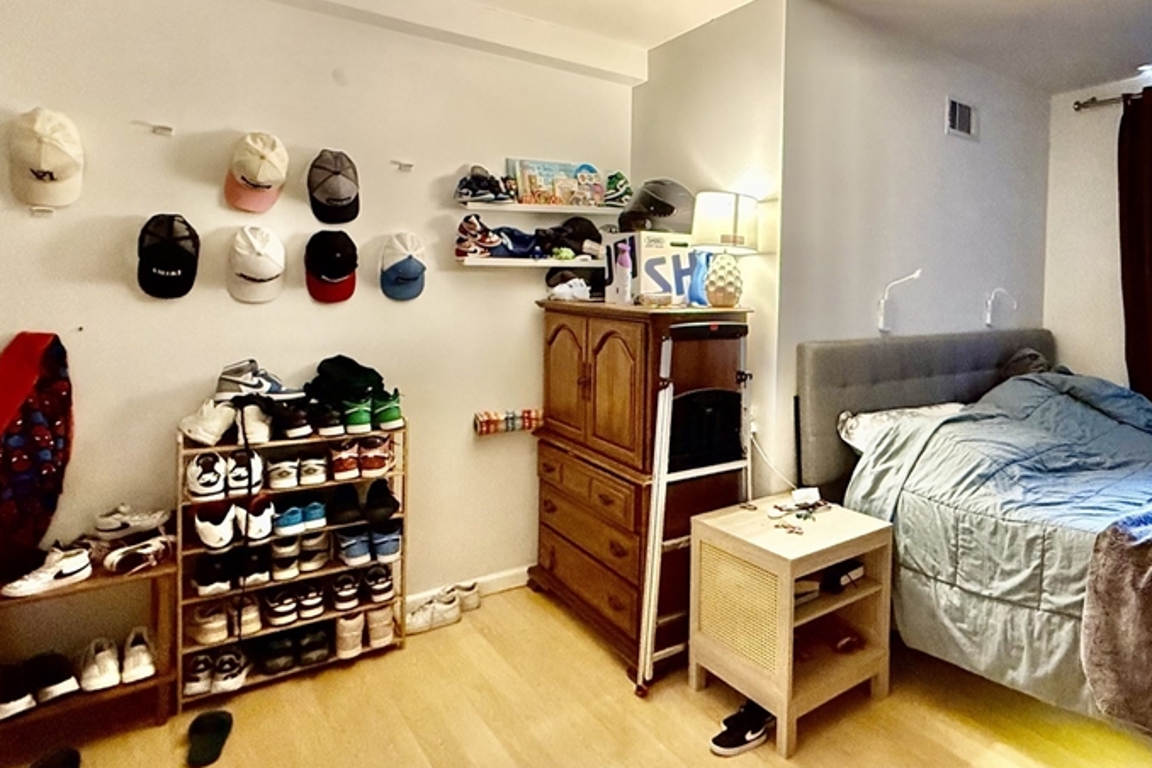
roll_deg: -1.6
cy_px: 308
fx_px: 704
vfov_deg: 56.8
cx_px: 761
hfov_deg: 76.3
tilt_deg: -1.5
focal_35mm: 22
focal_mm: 2.22
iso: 1000
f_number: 2.2
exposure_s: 1/60
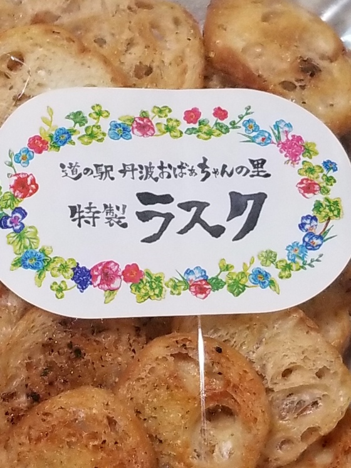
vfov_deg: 67.3
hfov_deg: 53.1
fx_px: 352
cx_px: 176
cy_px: 234
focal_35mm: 26
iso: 160
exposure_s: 1/40
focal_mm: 4.3
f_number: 1.7
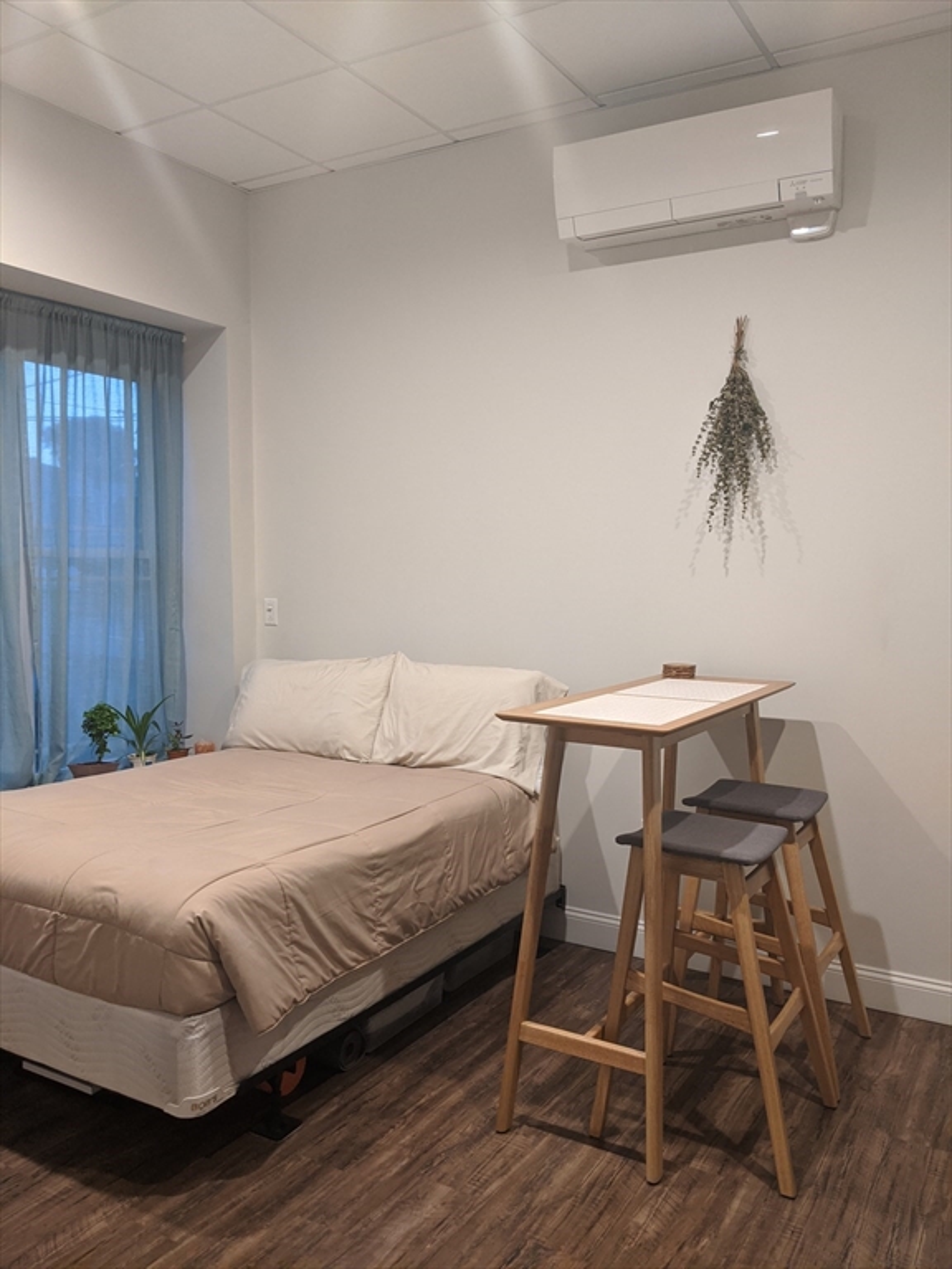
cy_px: 634
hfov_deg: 51.4
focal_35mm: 27
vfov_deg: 65.3
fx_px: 990
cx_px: 476
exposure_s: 1/24
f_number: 1.8
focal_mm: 4.44
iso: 254
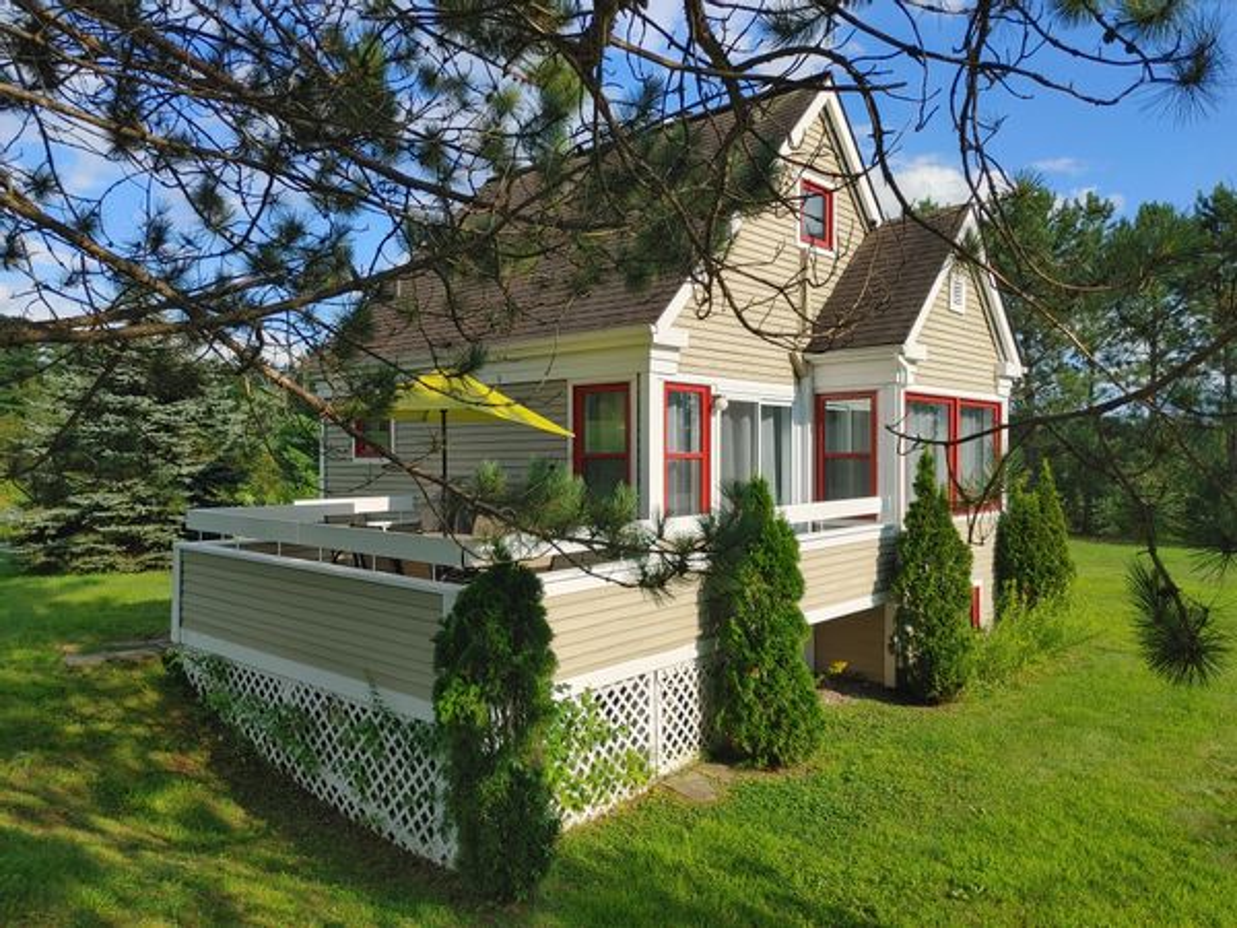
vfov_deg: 53.1
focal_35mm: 26
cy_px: 464
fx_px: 929
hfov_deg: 67.3
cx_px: 618
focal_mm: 4.81
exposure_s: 1/1389
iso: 50
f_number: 1.8
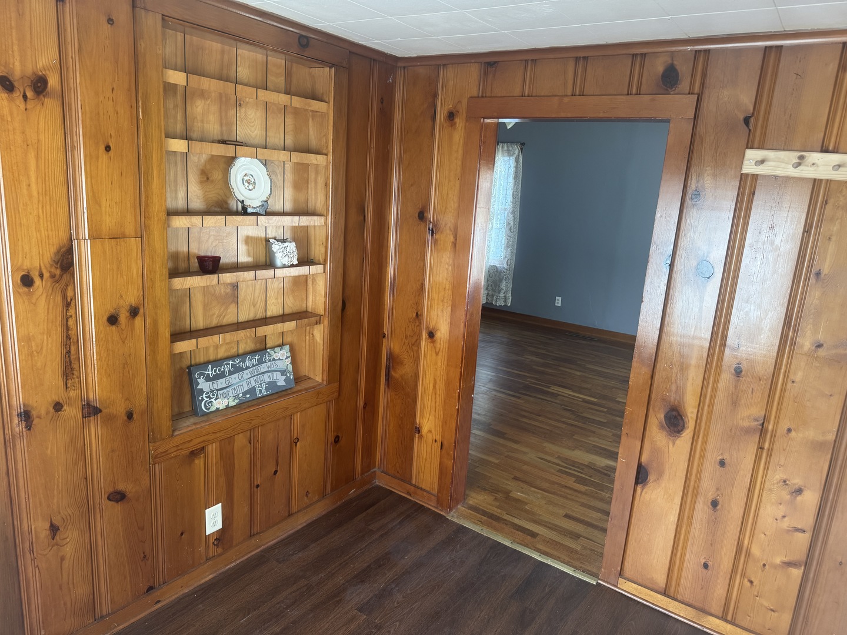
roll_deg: -4.3
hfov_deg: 71.6
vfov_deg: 56.8
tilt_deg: -13.2
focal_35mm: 24
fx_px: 587
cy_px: 318
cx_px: 424
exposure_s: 1/119
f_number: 1.78
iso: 200
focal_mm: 6.76
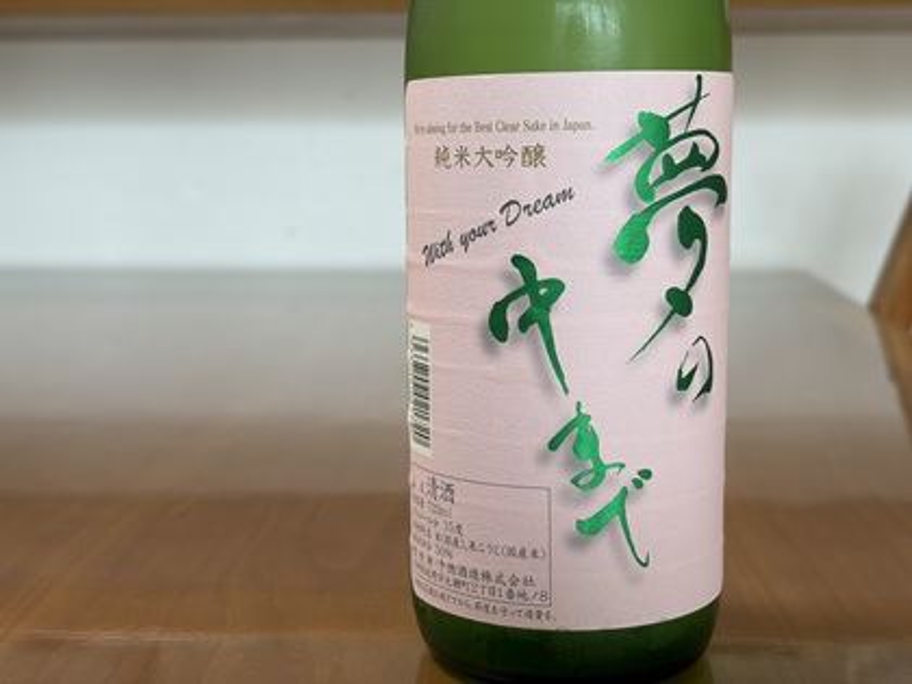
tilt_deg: -8.3
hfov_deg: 36.8
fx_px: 1370
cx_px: 456
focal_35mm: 52
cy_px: 342
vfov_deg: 28.0
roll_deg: +1.1
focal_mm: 5.96
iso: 40
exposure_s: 1/50
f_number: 1.6
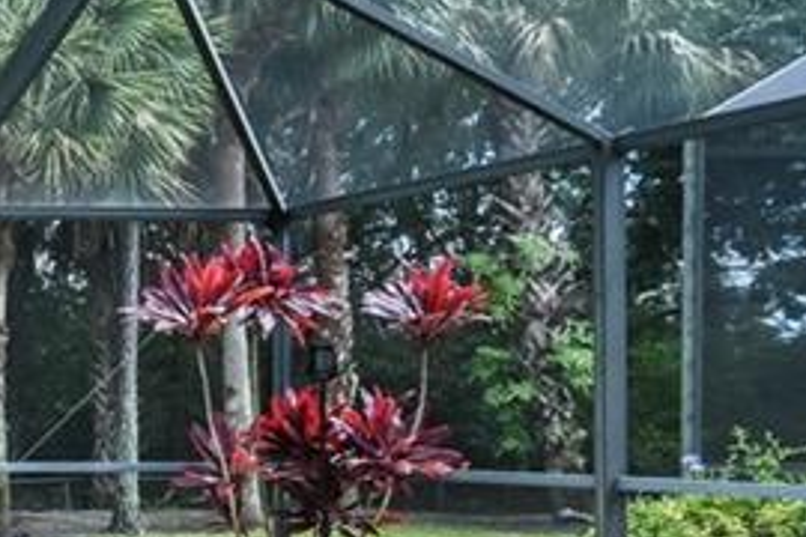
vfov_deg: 25.1
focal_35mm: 53
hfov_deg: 21.7
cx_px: -675
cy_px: 425
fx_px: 1187
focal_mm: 14
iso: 125
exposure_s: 1/100
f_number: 11
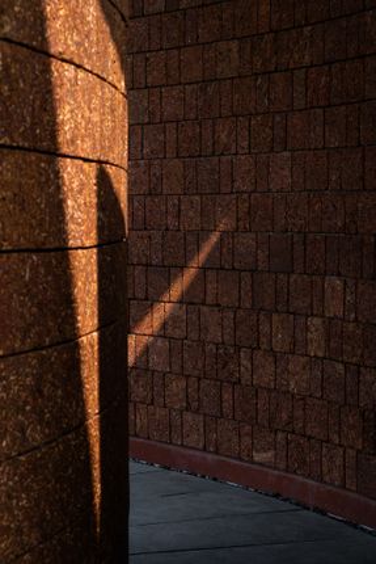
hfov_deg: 16.5
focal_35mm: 83
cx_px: 188
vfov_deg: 24.5
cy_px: 282
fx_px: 1299
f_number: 8
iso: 125
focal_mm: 55
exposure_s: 1/45
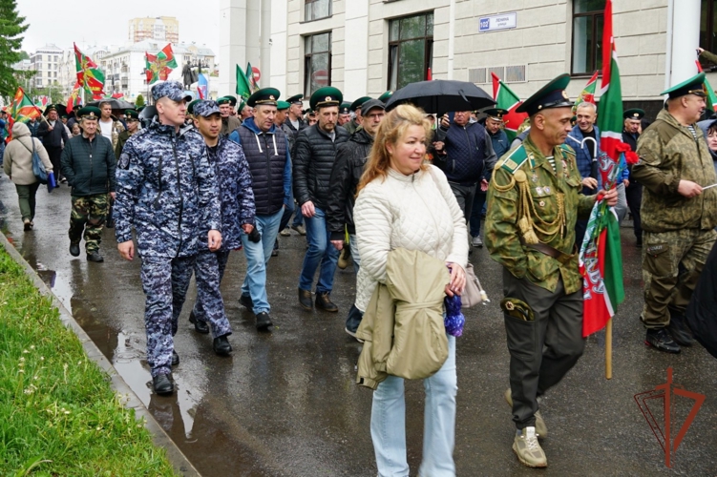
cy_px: 238
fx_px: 537
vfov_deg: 47.9
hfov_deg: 67.4
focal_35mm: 27
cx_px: 358
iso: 100
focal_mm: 18
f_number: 5
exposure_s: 1/80
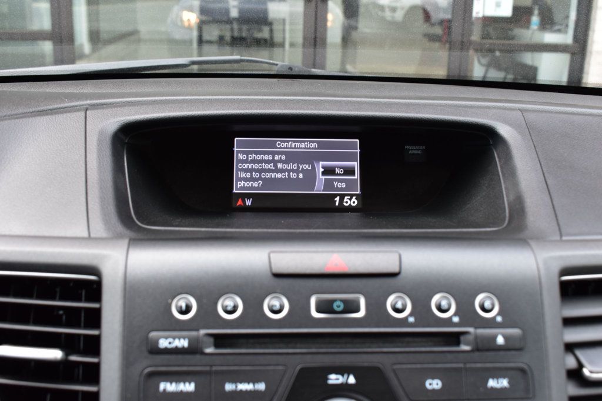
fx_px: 702
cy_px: 200
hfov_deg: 46.4
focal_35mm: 42
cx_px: 301
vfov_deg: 31.9
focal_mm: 28
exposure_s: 1/60
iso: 400
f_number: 8
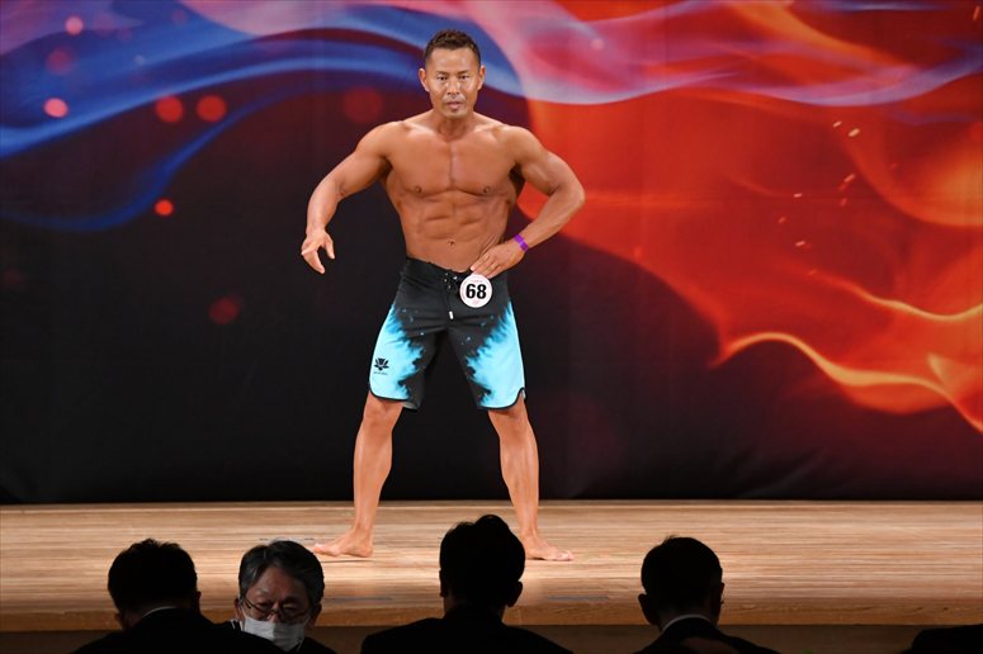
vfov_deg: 5.7
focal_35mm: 240
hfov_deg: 8.6
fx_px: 6550
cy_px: 327
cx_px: 492
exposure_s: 1/400
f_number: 5.6
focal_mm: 160
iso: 3200
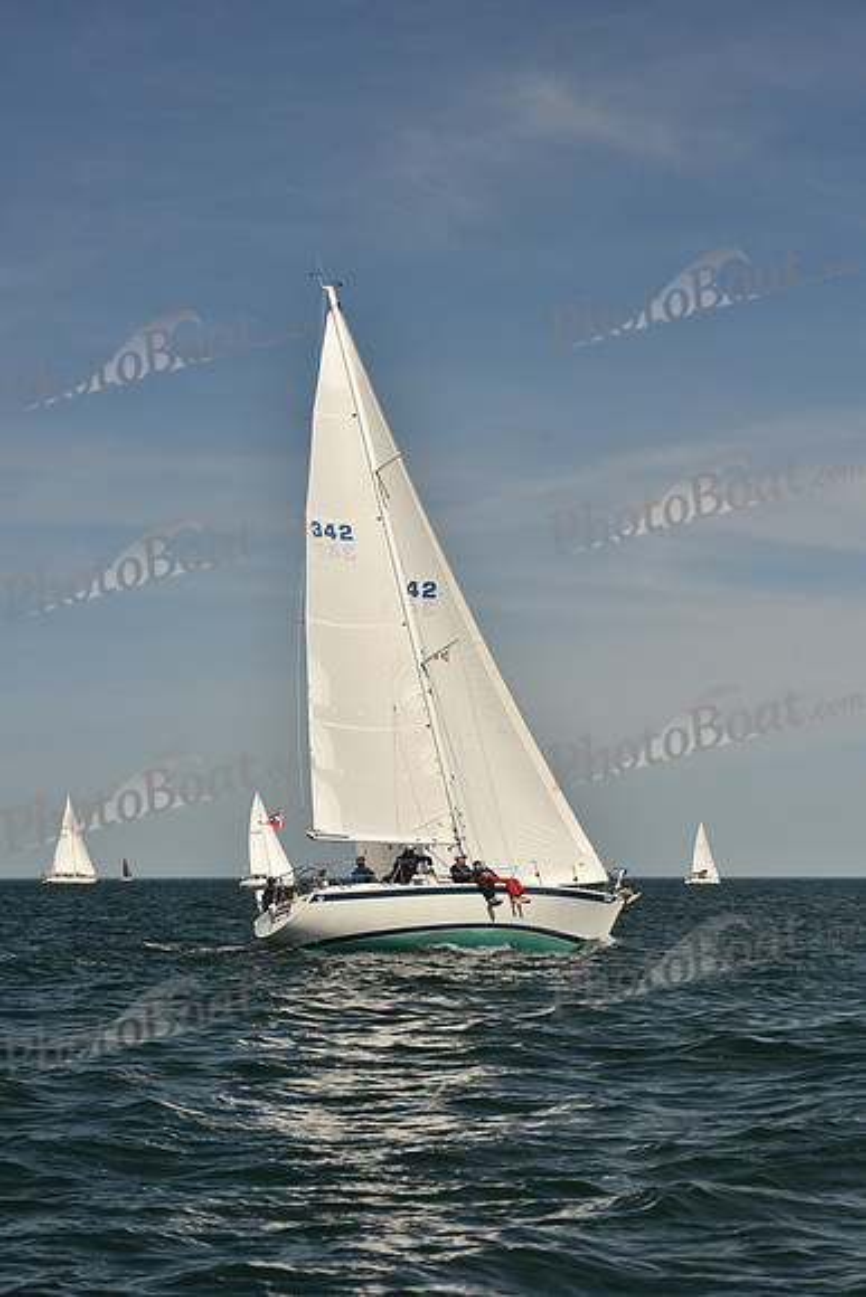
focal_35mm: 90
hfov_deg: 15.2
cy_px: 648
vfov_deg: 22.6
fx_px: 3245
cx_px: 433
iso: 250
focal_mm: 90
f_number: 9
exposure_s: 1/640
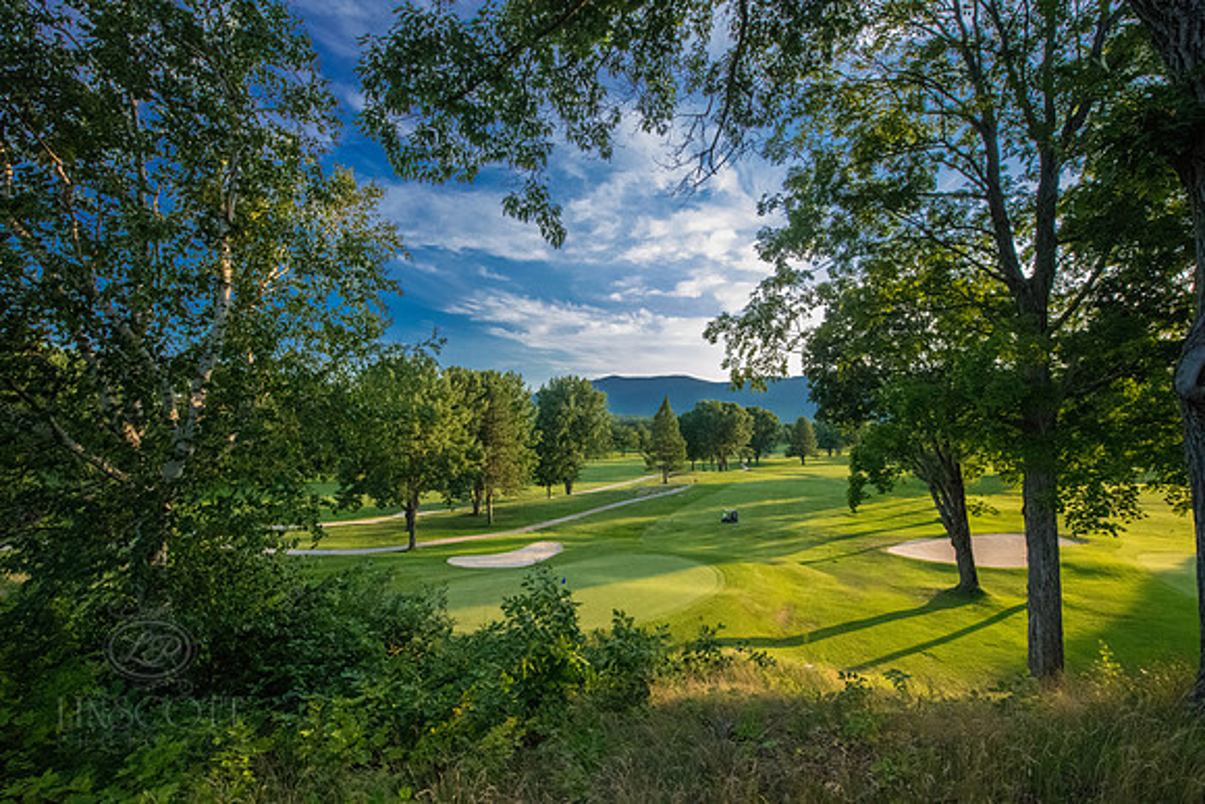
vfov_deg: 81.2
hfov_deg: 104.2
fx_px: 469
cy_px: 402
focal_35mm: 14
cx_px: 602
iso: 8000
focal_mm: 14
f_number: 20
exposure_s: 1/500
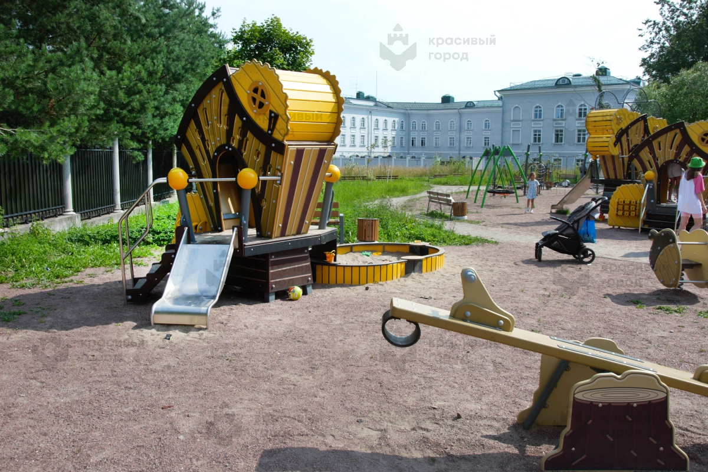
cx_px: 354
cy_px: 236
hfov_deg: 59.5
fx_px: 619
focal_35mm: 32
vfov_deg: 41.7
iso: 100
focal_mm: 21
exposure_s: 1/250
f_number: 8
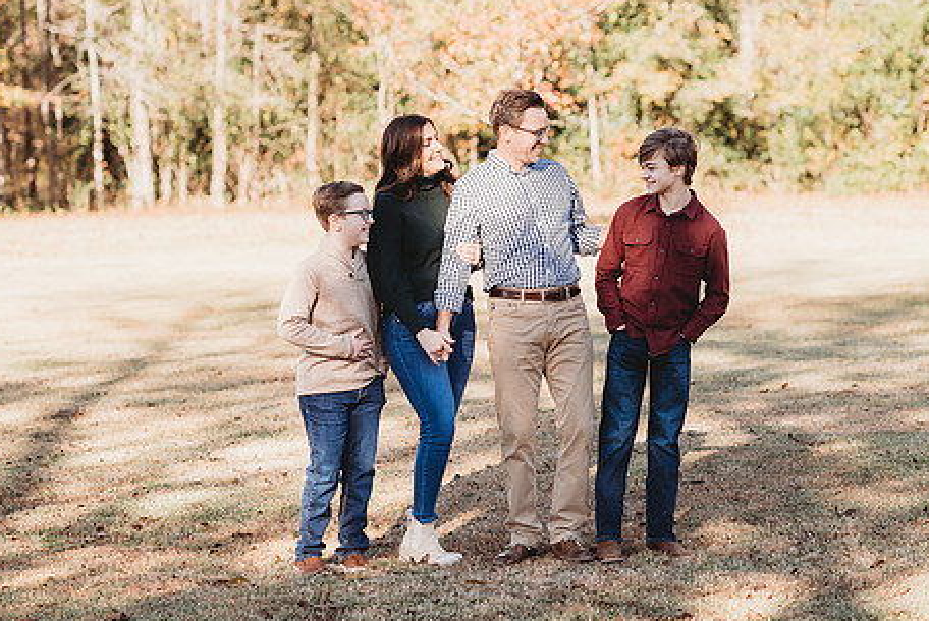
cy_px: 256
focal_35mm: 108
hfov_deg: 18.9
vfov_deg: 12.7
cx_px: 534
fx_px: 2790
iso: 200
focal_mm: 85
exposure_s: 1/1000
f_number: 2.5
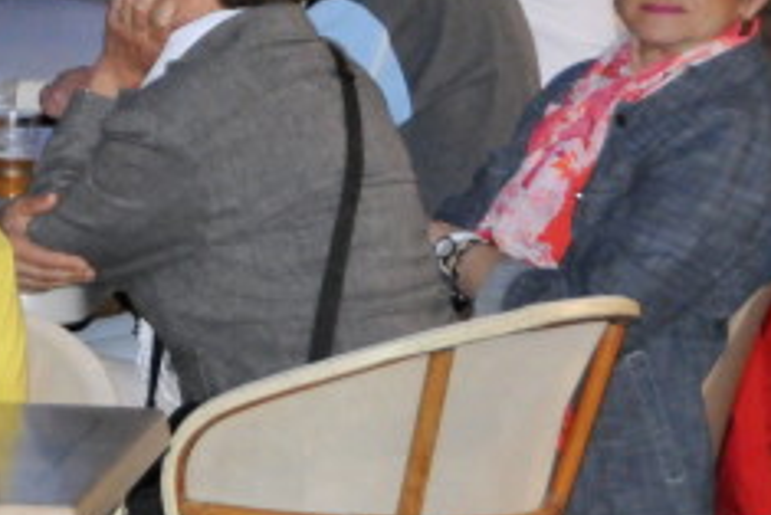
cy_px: 116
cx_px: -269
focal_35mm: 312
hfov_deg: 6.5
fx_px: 6686
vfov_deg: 4.4
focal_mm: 70
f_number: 7.1
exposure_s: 1/100
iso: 3200
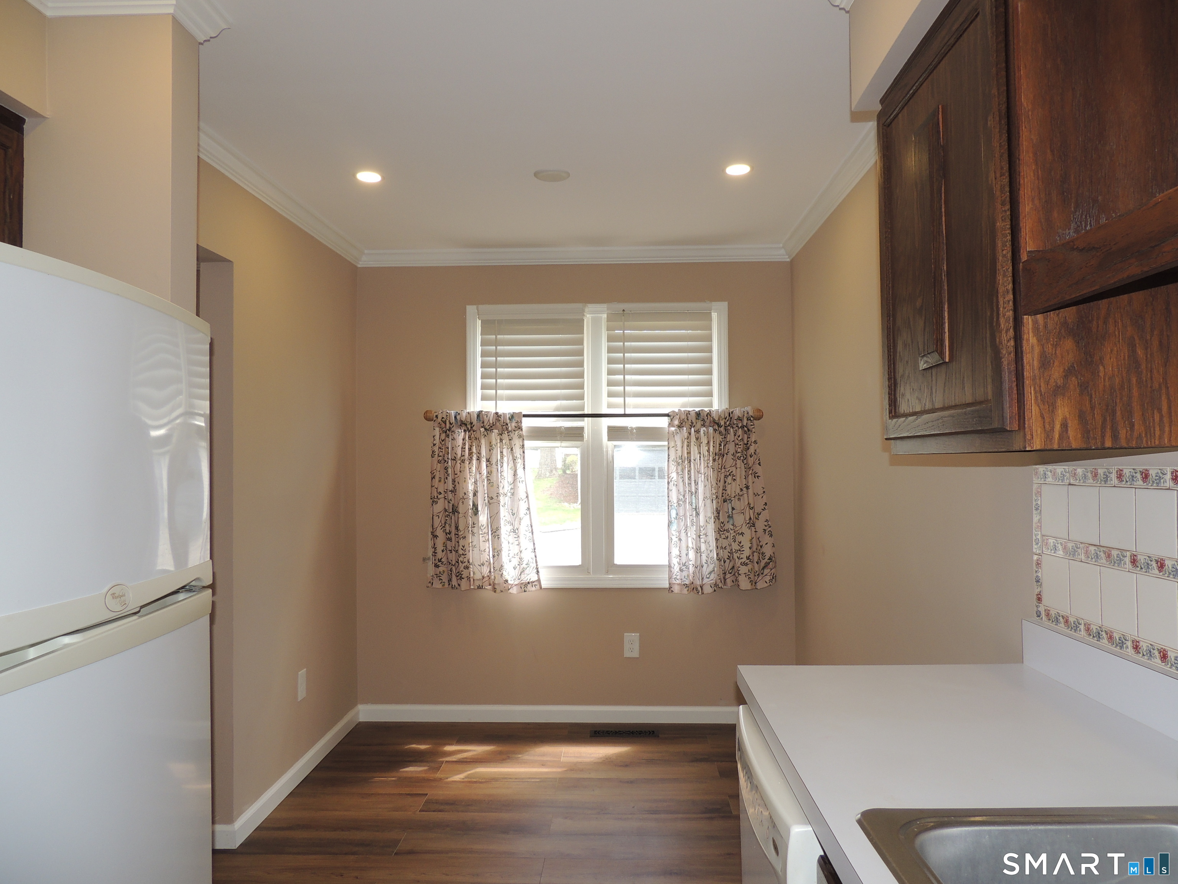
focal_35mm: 24
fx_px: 817
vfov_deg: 56.8
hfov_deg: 71.6
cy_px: 442
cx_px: 589
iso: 100
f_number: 3
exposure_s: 1/60
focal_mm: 4.3
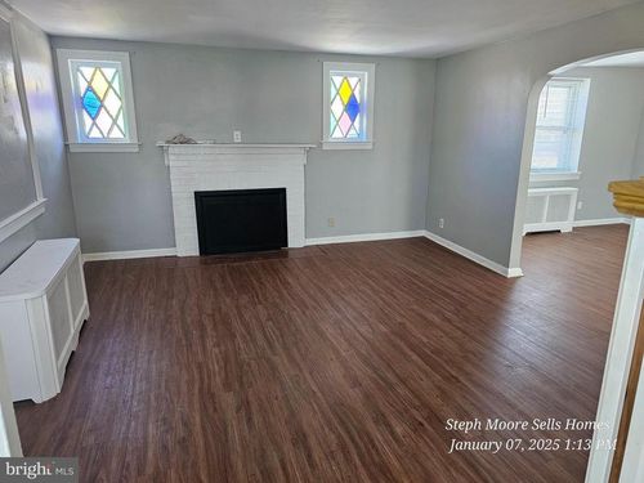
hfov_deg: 73.9
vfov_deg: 58.9
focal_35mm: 23
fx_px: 428
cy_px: 242
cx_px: 322
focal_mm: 6.3
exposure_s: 1/120
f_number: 1.7
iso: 640
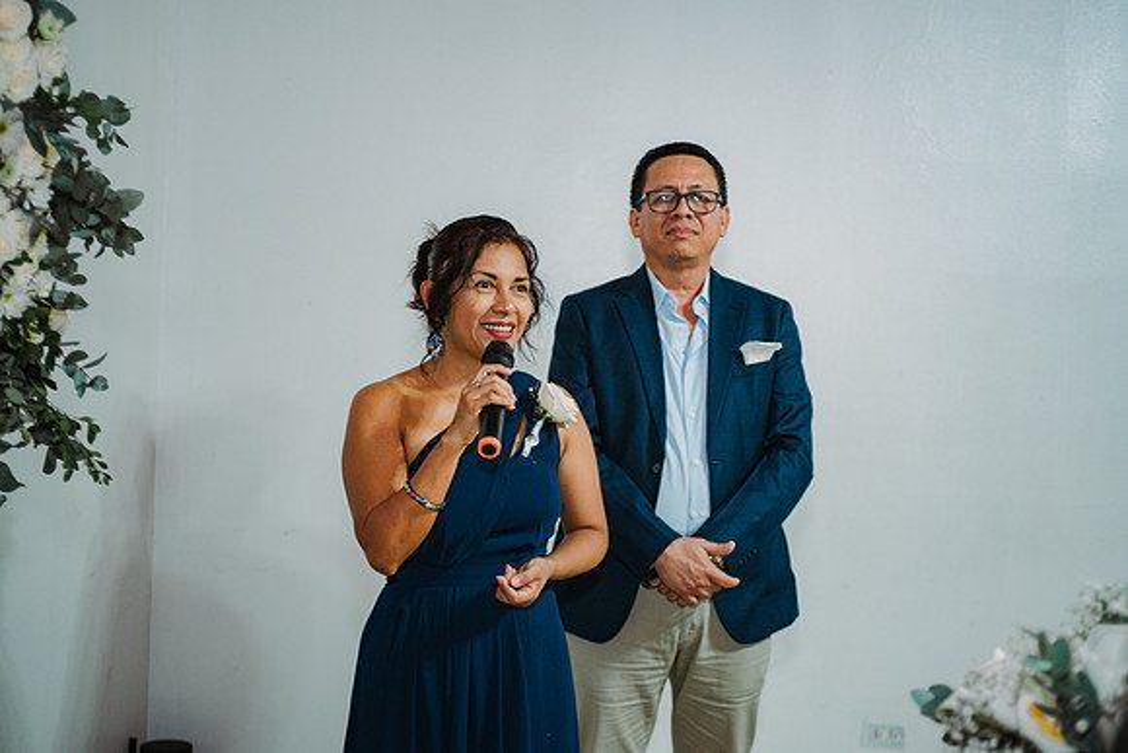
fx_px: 1504
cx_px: 564
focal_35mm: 48
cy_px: 376
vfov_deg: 28.1
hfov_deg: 41.1
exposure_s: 1/125
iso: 1600
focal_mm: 48
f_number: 2.8
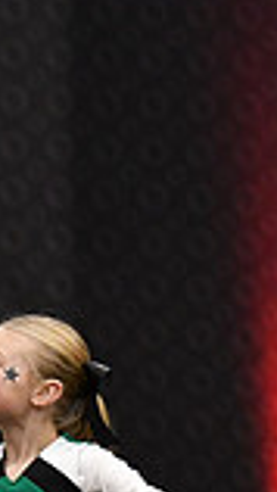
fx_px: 10148
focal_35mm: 778
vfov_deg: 2.8
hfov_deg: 1.6
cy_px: 534
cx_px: 865
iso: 4000
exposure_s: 1/800
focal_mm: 135
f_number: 2.8
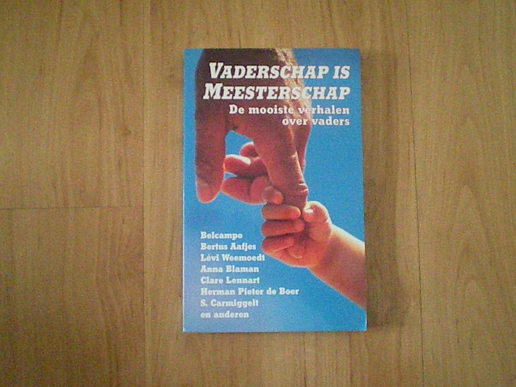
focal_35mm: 38
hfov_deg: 49.0
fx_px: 566
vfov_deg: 37.7
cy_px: 194
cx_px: 258
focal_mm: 6.3
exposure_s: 1/50
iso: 2799
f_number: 3.1
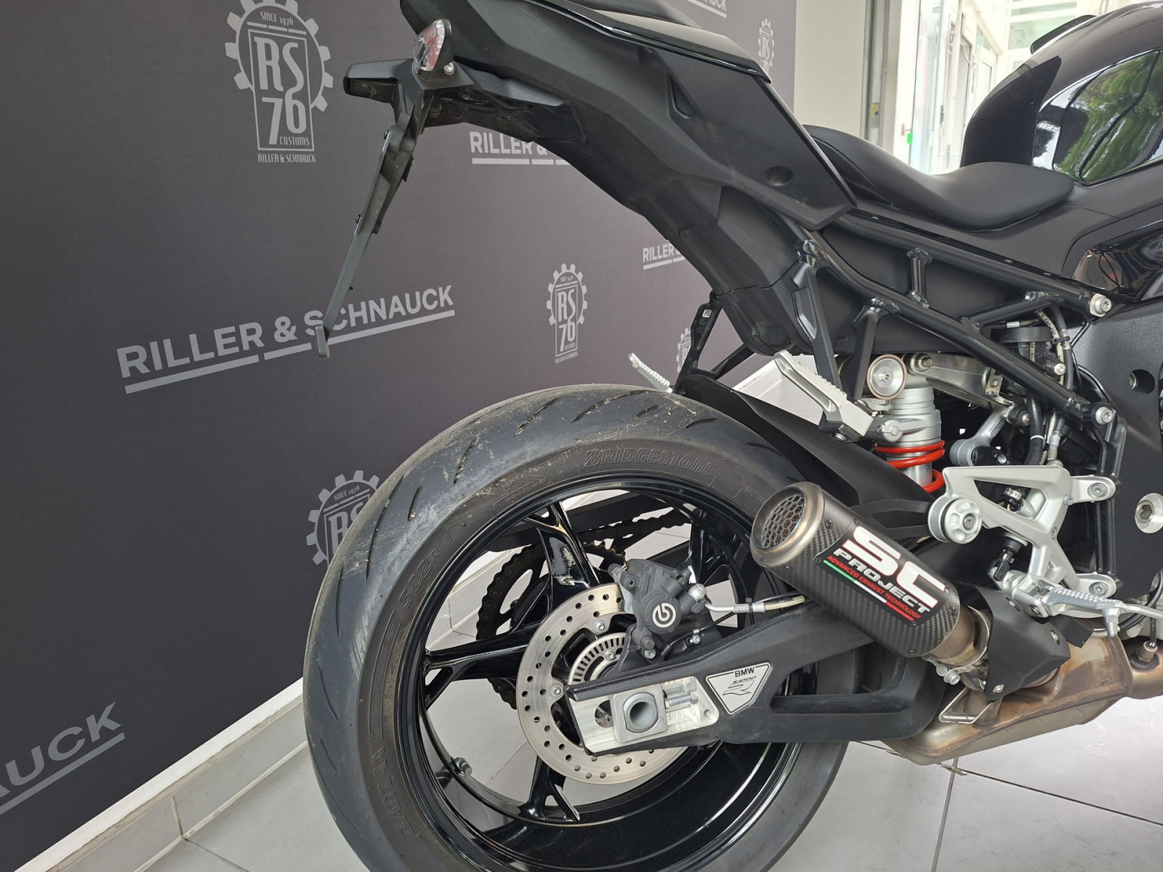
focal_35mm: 23
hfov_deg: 73.9
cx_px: 582
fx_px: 773
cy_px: 436
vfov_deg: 58.9
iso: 250
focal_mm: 5.54
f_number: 1.8
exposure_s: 1/50
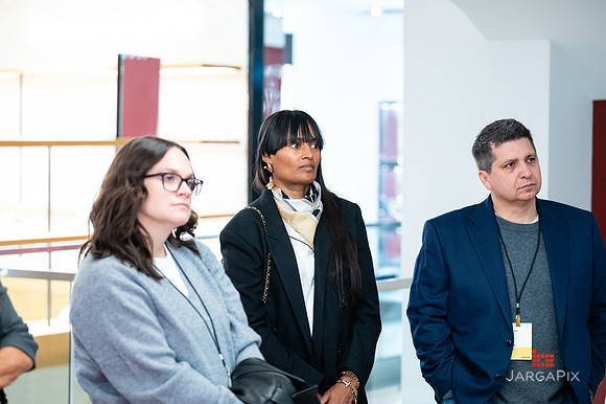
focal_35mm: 97
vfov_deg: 14.1
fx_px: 1627
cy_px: 202
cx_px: 303
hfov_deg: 21.1
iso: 2500
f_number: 3.2
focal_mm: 96
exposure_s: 1/160
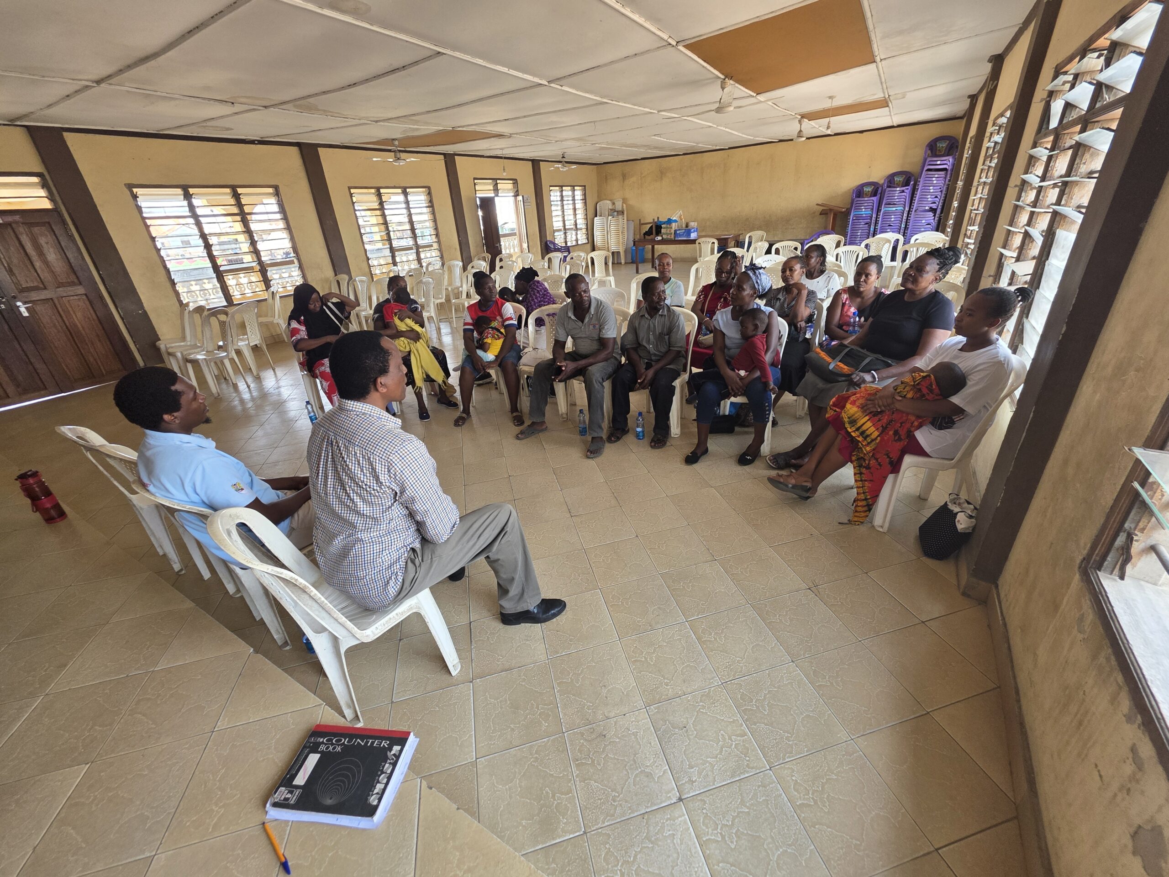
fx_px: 439
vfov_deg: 89.9
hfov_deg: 106.2
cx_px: 584
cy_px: 438
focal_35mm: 13
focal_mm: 2.2
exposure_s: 1/120
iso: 80
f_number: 1.9
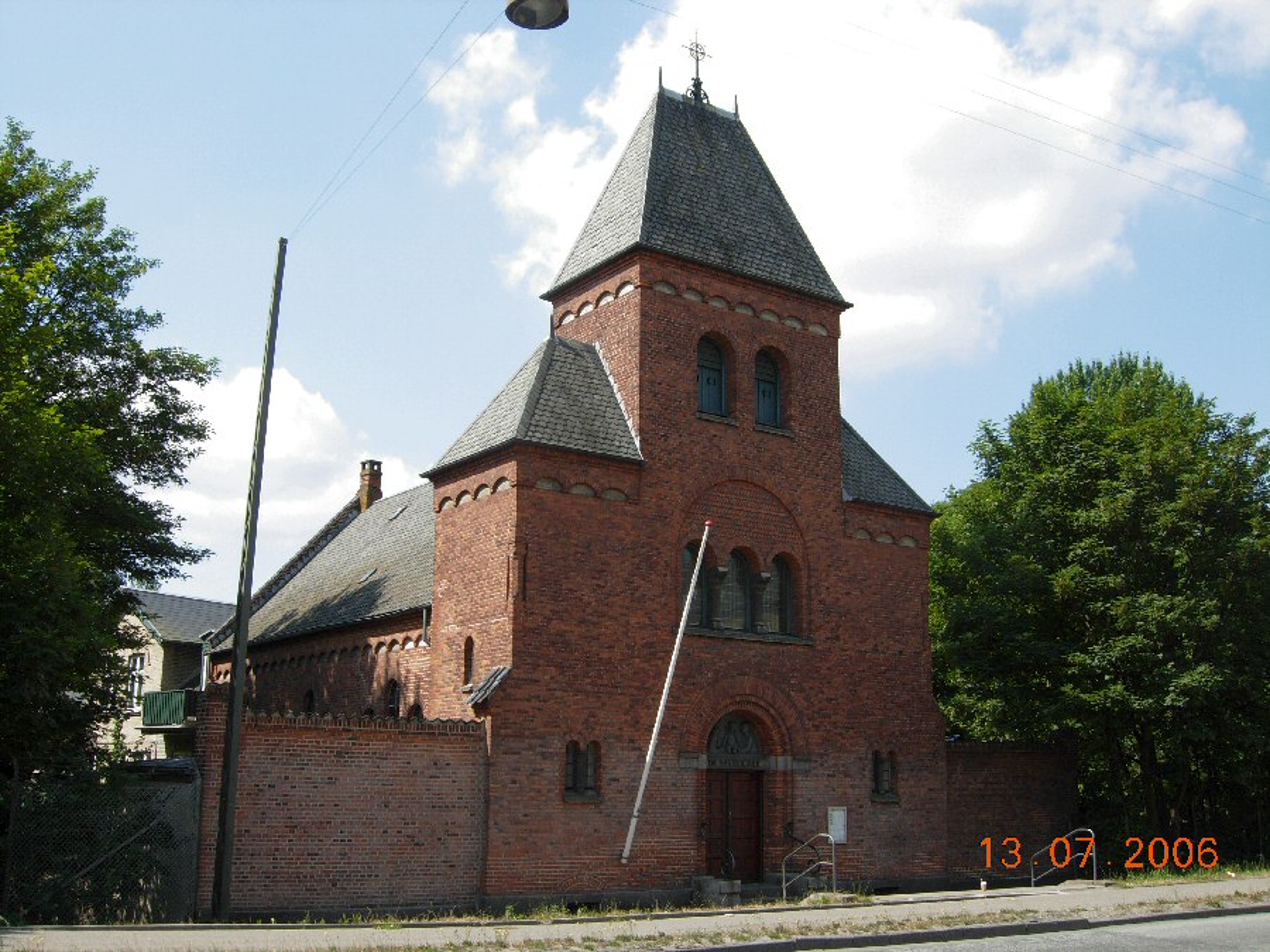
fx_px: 1321
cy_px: 476
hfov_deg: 51.4
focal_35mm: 36
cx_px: 635
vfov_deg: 39.7
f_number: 4.3
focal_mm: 7.5
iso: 50
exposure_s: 1/279
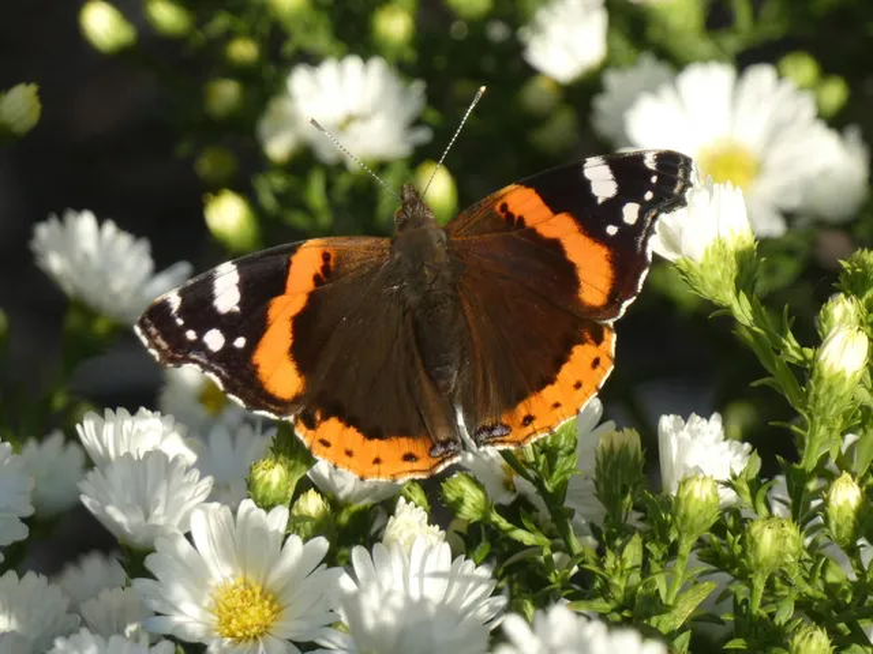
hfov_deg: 4.5
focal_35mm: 440
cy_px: 327
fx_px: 11097
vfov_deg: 3.4
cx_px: 436
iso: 80
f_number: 5.6
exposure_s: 1/100
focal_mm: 78.8
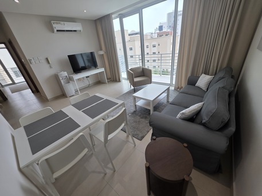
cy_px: 98
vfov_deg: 89.9
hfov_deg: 106.2
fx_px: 98
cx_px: 131
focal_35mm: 13
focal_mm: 2.2
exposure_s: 1/100
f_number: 1.9
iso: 20
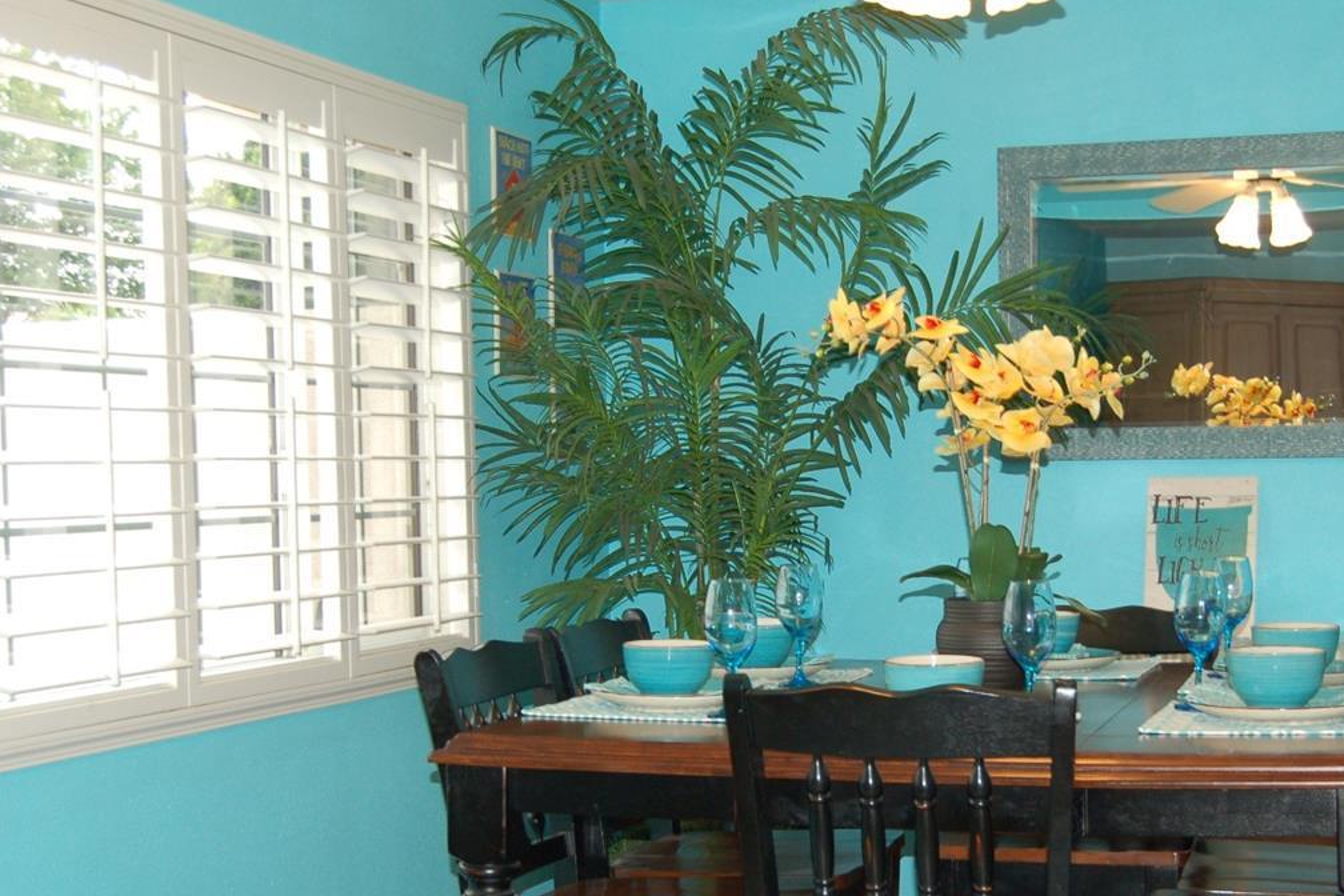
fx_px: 2165
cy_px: 601
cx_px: 819
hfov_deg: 34.4
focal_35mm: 58
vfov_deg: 23.3
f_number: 4.2
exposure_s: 1/60
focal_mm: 26
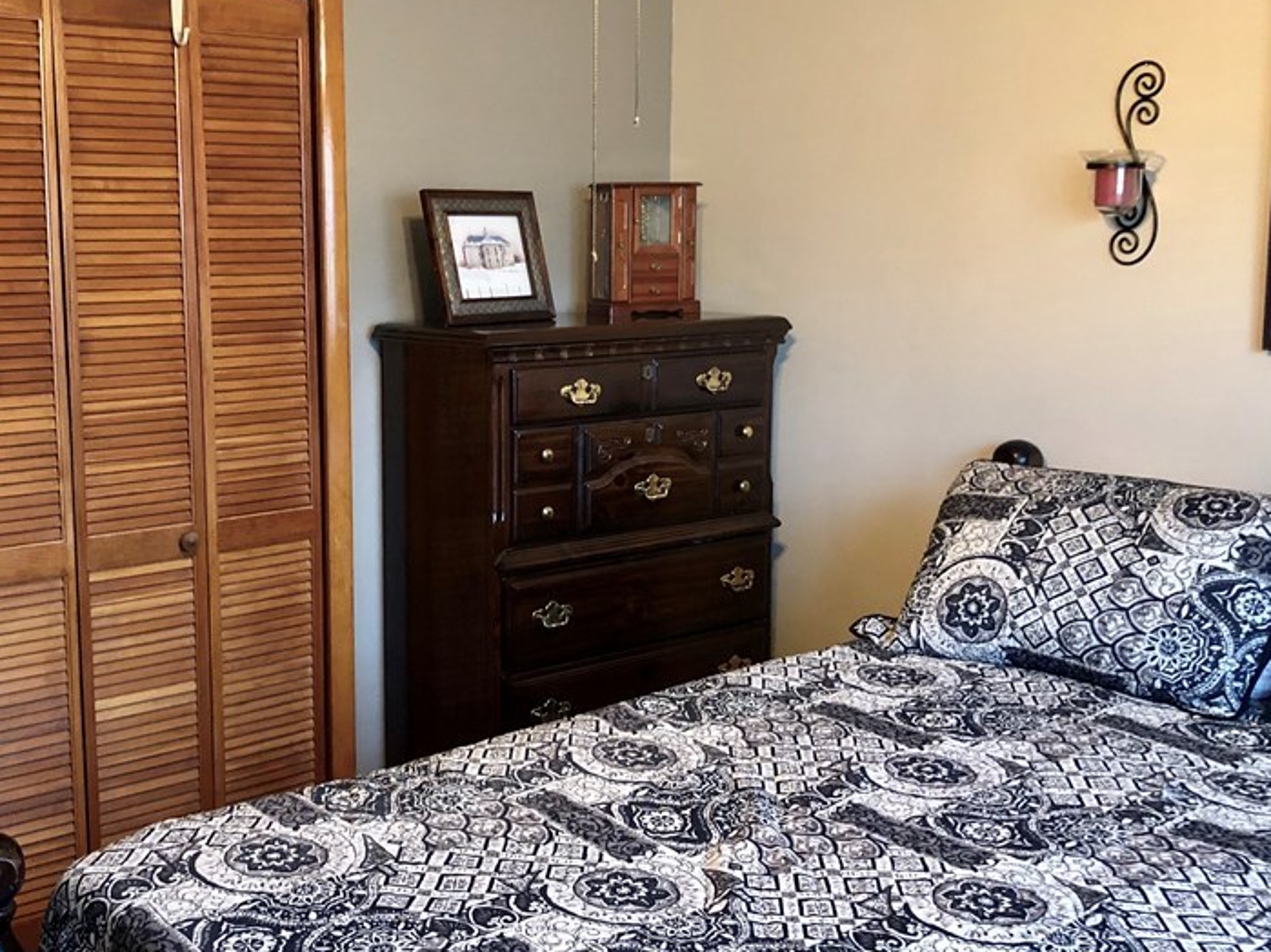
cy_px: 443
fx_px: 1505
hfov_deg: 45.4
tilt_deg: -7.1
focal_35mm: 41
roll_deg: +0.2
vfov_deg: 35.1
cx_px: 473
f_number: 1.8
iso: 80
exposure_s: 1/15
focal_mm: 3.99
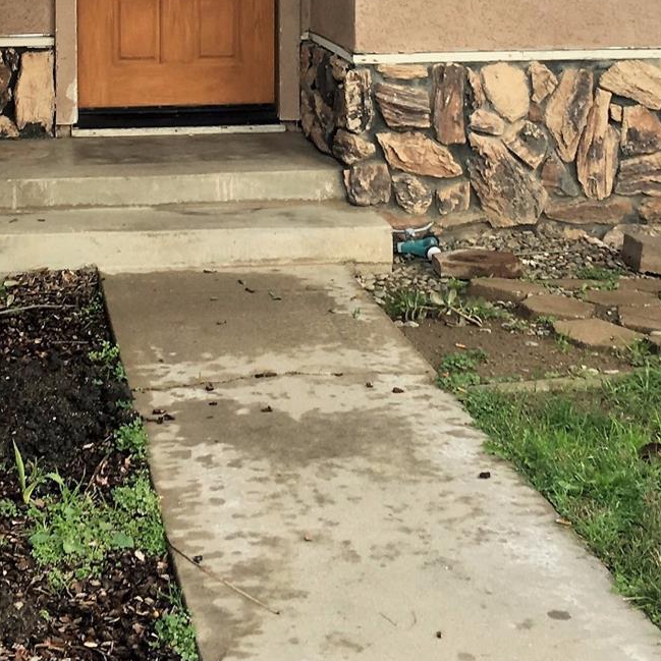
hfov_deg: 21.8
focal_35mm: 79
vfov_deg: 20.9
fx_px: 1707
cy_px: -55
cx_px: 217
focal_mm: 4.15
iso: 25
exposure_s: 1/121
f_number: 2.2
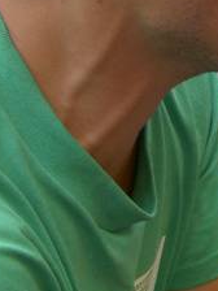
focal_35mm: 139
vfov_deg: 14.0
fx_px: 1167
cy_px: 9
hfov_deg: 10.5
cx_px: 274
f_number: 2.8
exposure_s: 1/80
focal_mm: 8
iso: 100
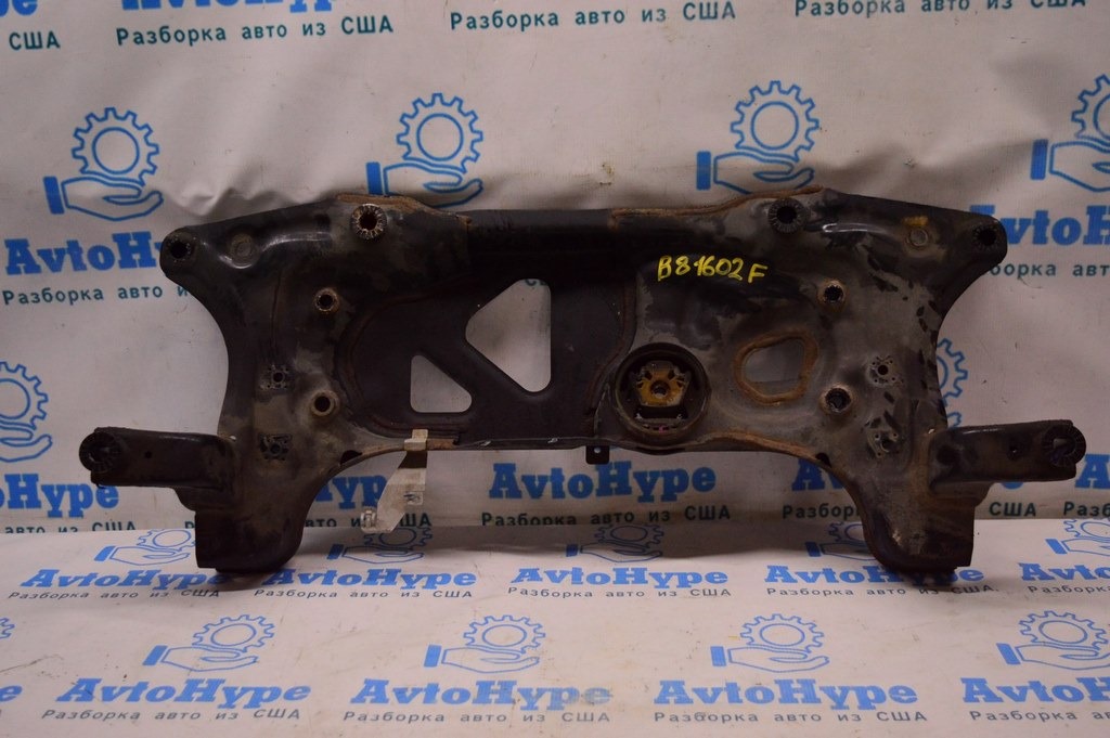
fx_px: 1155
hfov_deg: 51.3
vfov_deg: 35.4
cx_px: 555
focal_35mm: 38
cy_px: 369
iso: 1600
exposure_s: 1/400
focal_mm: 25
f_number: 4
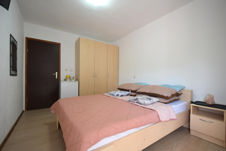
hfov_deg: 100.4
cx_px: 113
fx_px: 94
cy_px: 76
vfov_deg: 77.3
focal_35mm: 15
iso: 400
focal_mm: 10
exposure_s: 1/60
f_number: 4
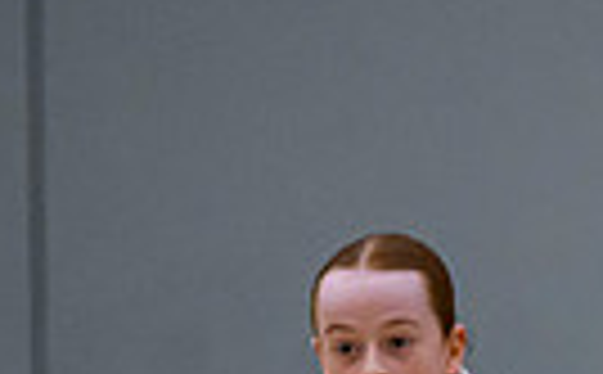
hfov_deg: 2.0
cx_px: 1396
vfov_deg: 1.2
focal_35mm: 1053
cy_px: 987
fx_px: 17261
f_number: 2.8
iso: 6400
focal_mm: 190
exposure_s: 1/1250
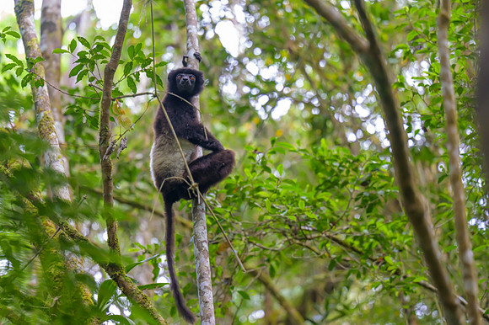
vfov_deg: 12.3
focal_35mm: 112
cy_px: 136
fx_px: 1514
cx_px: 244
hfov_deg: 18.3
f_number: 2.8
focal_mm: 96
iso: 2500
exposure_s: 1/640
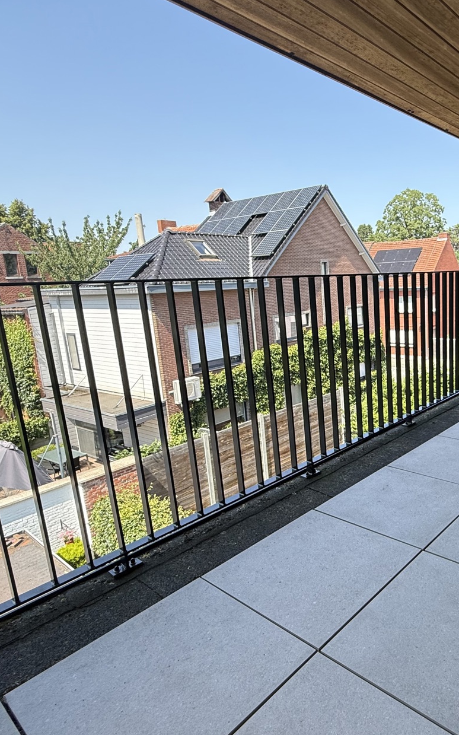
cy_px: 377
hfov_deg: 49.6
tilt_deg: -12.0
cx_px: 373
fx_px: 461
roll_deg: +3.1
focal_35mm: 23
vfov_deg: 77.1
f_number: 2.2
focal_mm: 2.22
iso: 64
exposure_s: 1/574
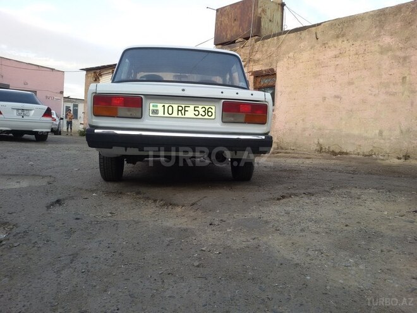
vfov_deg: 45.4
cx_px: 208
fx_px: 373
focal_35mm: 31
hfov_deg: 58.4
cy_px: 156
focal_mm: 2.93
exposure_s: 1/100
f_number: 2.4
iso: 50
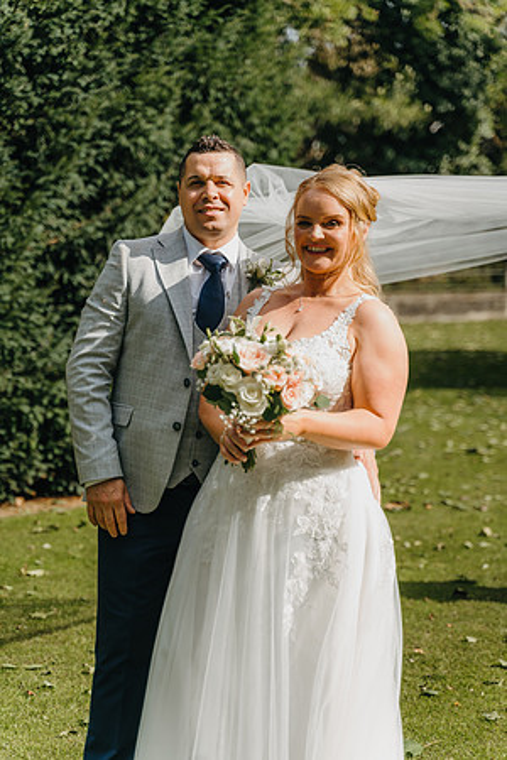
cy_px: 380
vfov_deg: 27.0
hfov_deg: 18.2
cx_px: 254
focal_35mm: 75
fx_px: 1584
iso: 50
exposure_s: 1/640
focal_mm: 75
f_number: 2.8
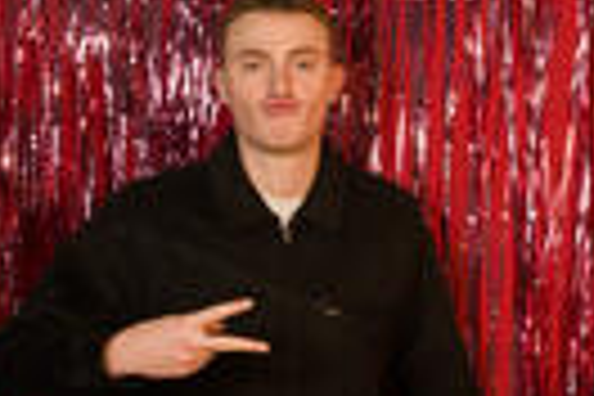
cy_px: 194
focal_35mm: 97
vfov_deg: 14.1
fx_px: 1596
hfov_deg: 20.1
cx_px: 666
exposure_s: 1/160
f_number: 4.5
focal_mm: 31.9
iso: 4000
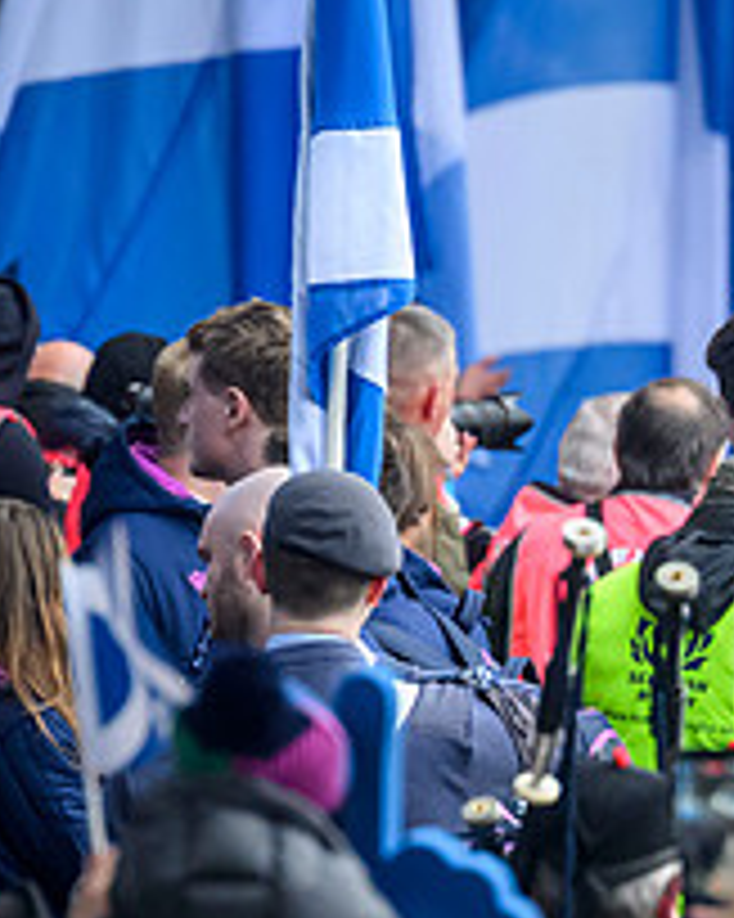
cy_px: 511
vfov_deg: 2.2
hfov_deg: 1.7
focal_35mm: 900
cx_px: 1288
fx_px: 24457
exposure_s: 1/1250
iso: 5000
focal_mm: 280
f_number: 5
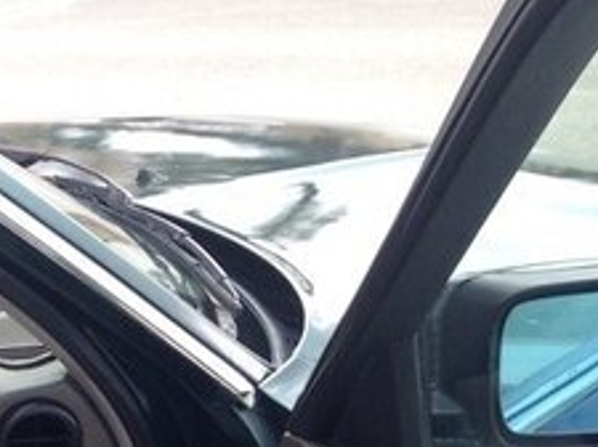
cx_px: -175
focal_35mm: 97
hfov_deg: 18.8
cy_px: 611
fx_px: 1673
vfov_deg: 14.5
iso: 50
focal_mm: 4.12
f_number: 2.4
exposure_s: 1/337
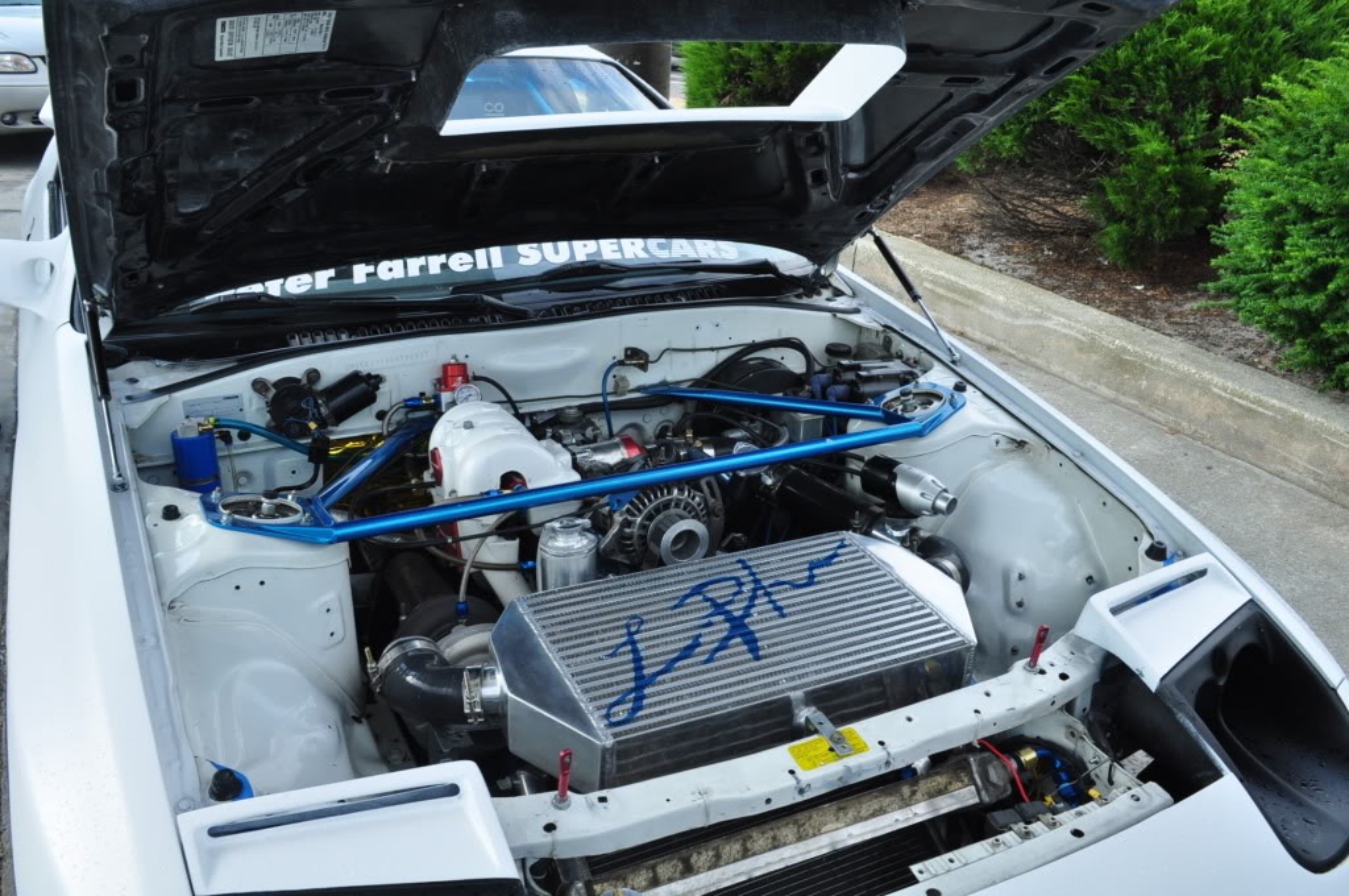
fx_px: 1235
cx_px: 674
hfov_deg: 57.3
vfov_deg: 39.9
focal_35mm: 33
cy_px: 448
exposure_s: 1/200
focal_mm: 22
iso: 500
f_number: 11
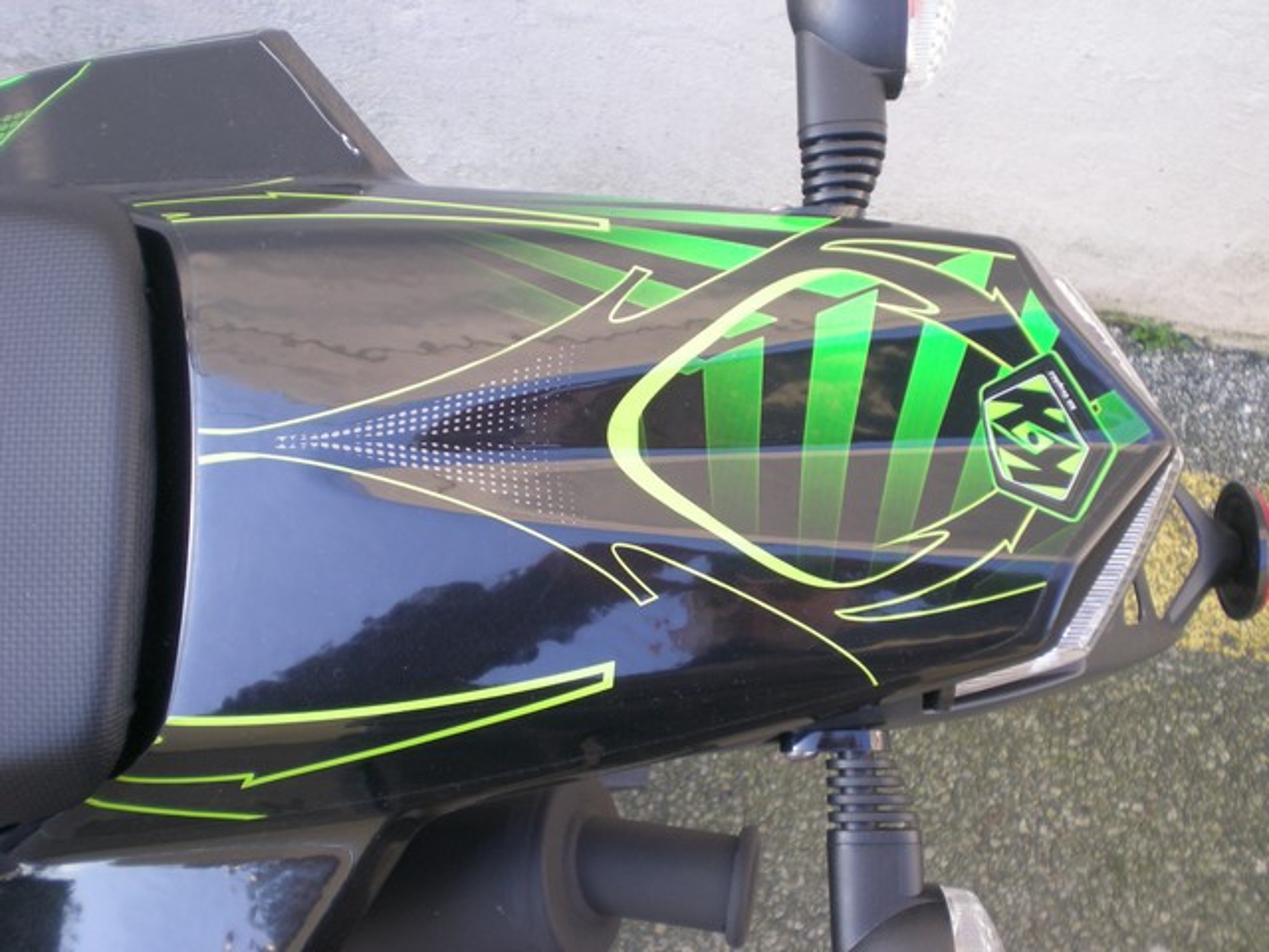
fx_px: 1613
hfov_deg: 42.9
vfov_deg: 32.9
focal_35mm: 44
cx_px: 634
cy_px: 476
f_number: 3.5
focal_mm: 7.4
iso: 101
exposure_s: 1/58.5
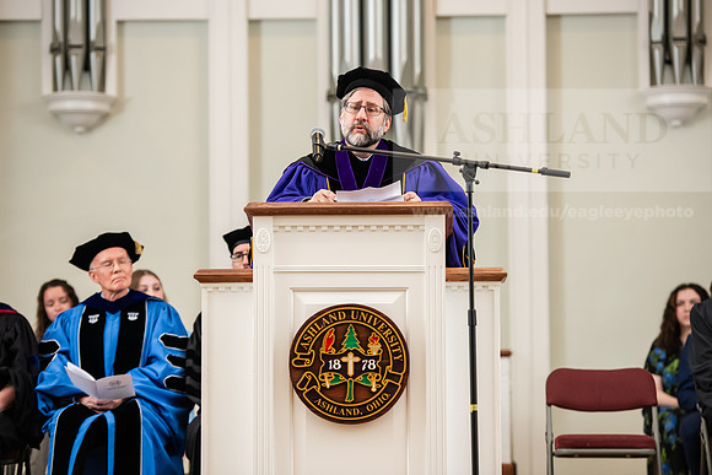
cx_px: 356
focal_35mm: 125
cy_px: 238
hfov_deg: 16.4
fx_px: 2473
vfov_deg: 11.0
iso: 1250
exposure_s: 1/200
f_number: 3.5
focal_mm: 125
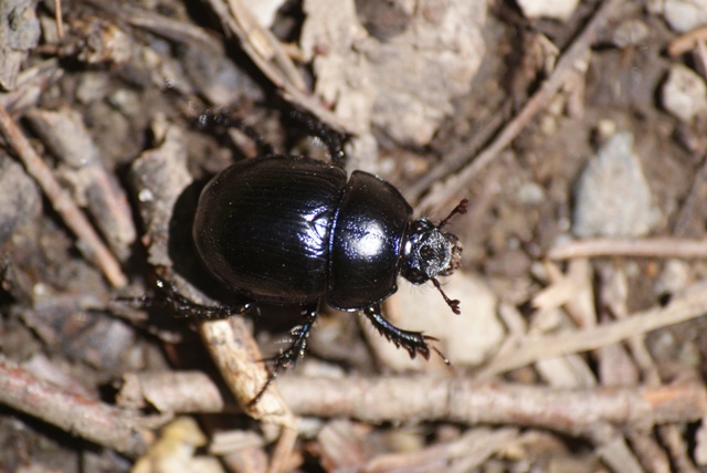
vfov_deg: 3.1
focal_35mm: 450
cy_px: 236
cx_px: 354
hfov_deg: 4.6
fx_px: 8845
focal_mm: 300
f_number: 5.6
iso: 200
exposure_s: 1/500
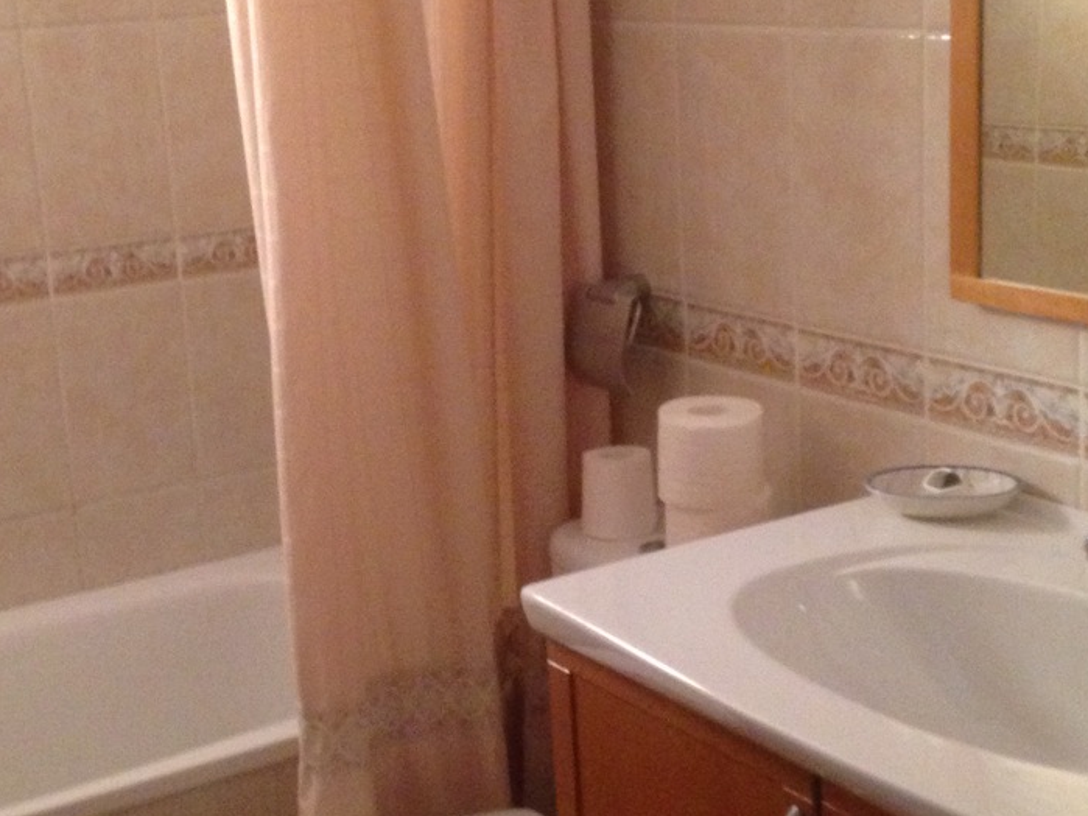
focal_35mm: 68
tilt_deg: -12.6
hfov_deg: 28.5
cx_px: 465
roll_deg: +3.3
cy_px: 386
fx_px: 2137
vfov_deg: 21.6
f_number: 2.4
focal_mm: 4.12
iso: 400
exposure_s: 1/20
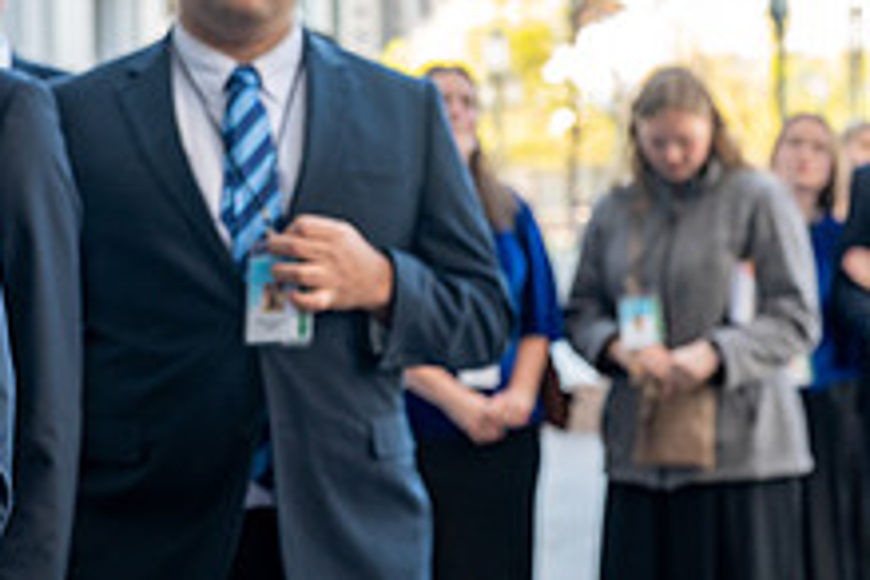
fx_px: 2223
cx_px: 267
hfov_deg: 22.0
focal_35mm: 92
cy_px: 216
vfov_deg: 14.8
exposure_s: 1/320
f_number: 2.8
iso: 250
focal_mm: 33
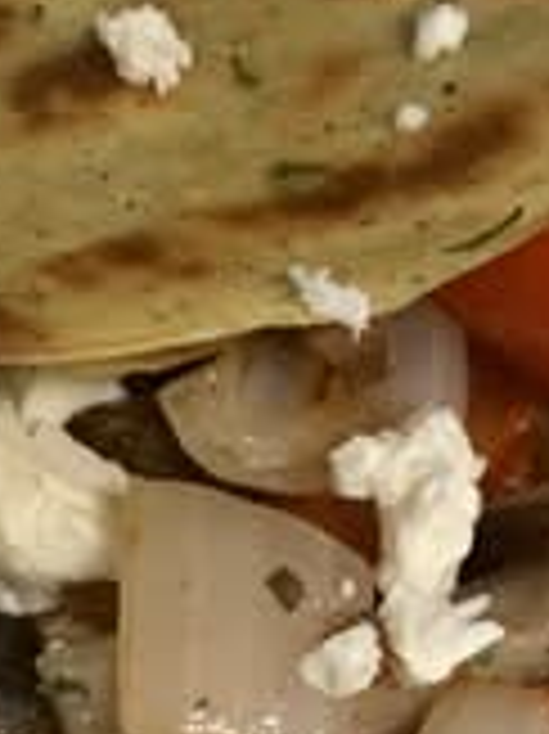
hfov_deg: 12.6
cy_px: 826
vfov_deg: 16.3
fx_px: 2477
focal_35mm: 117
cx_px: 86
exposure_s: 1/60
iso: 160
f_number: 1.8
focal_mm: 4.25
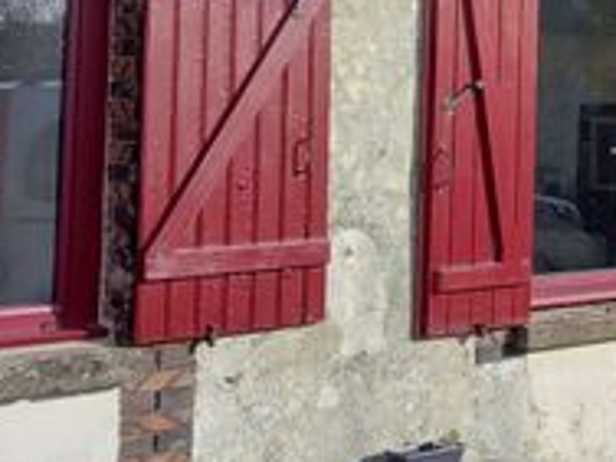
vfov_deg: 18.0
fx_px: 1424
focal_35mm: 80
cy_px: 13
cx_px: 698
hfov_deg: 22.8
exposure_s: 1/481
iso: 25
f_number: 2
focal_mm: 4.6
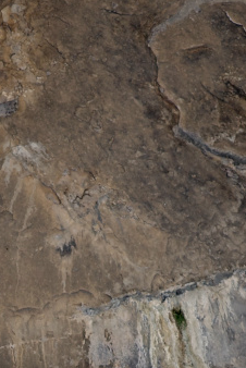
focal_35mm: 227
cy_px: 606
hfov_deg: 6.0
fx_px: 2322
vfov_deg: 8.8
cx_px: -8
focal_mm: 26
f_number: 2.8
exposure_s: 1/50
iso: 100
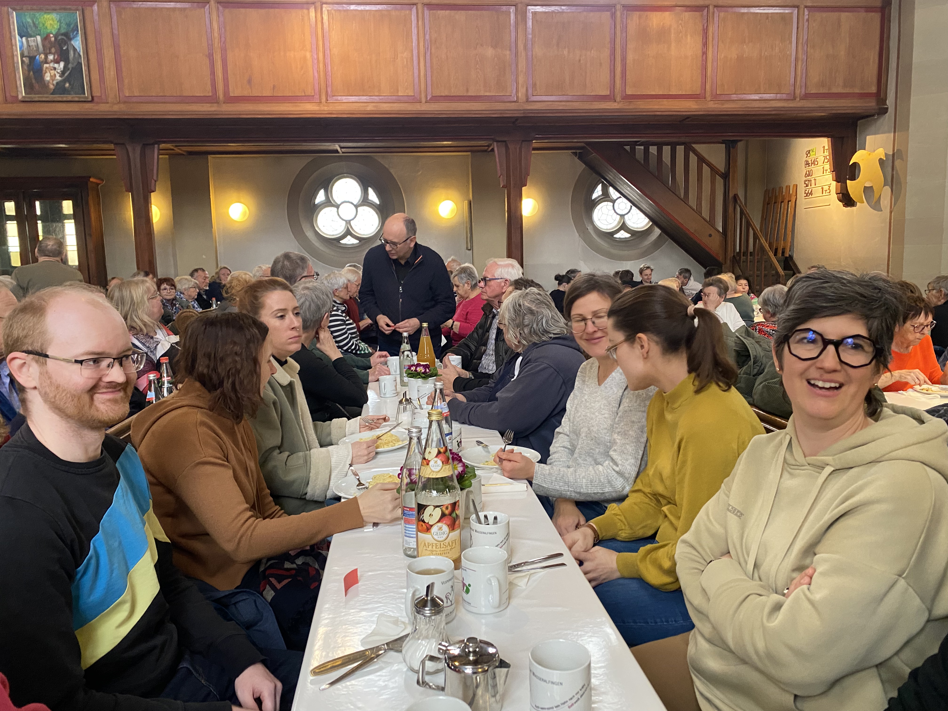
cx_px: 474
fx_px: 712
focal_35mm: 26
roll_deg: -0.5
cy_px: 356
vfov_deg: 53.1
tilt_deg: -9.2
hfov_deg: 67.3
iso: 320
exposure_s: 1/50
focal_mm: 4.25
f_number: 1.8
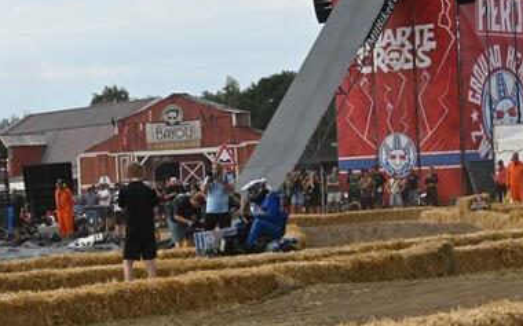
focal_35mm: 117
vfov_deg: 11.2
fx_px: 1667
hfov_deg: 17.7
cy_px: 174
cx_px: 129
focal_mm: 44
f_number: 6.3
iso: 100
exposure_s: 1/320
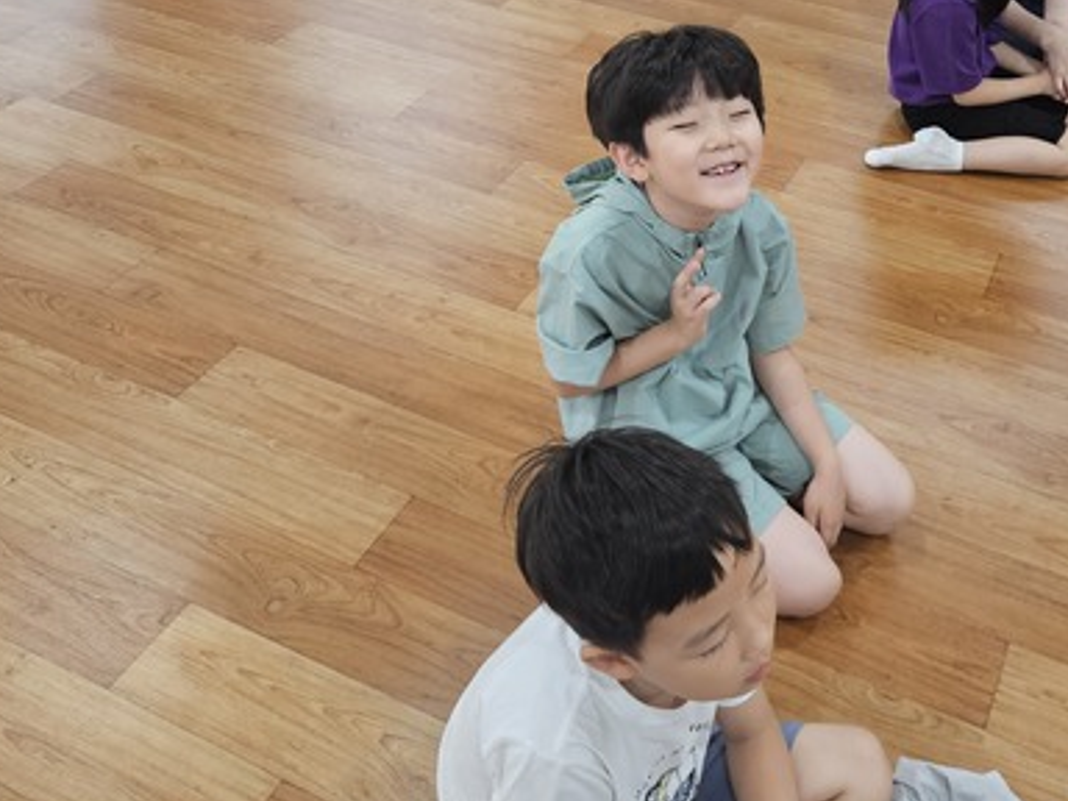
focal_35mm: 40
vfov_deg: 35.1
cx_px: 663
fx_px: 1234
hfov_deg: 46.4
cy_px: 186
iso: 320
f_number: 1.8
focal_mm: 5.4
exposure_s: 1/120
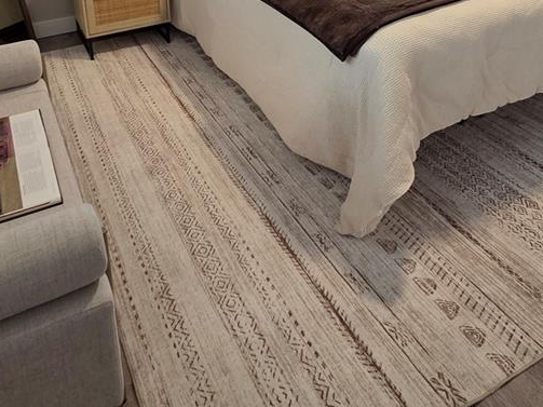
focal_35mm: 31
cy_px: -9
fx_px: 486
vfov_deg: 39.5
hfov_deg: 58.2
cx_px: 241
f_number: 2.2
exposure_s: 1/60
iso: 200
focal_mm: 2.2
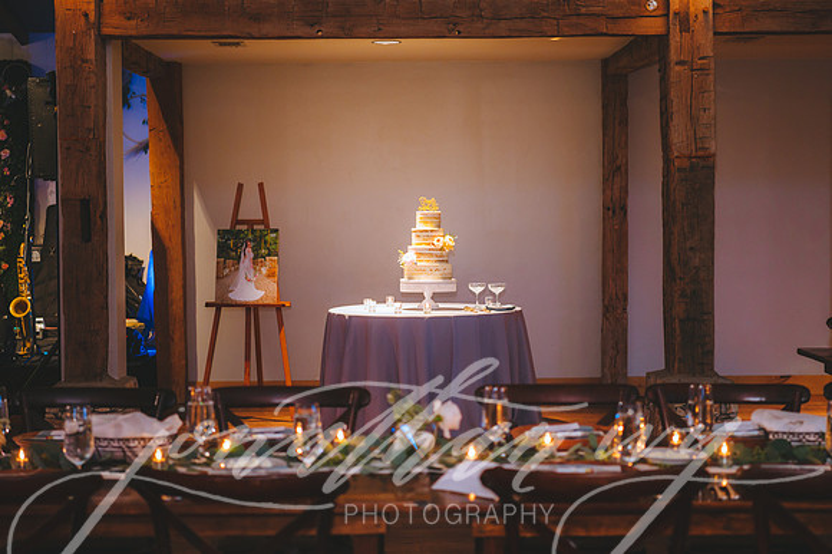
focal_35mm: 71
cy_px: 277
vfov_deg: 19.1
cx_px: 421
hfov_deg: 28.3
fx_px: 1649
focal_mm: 70
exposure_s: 1/60
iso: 2500
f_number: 2.8
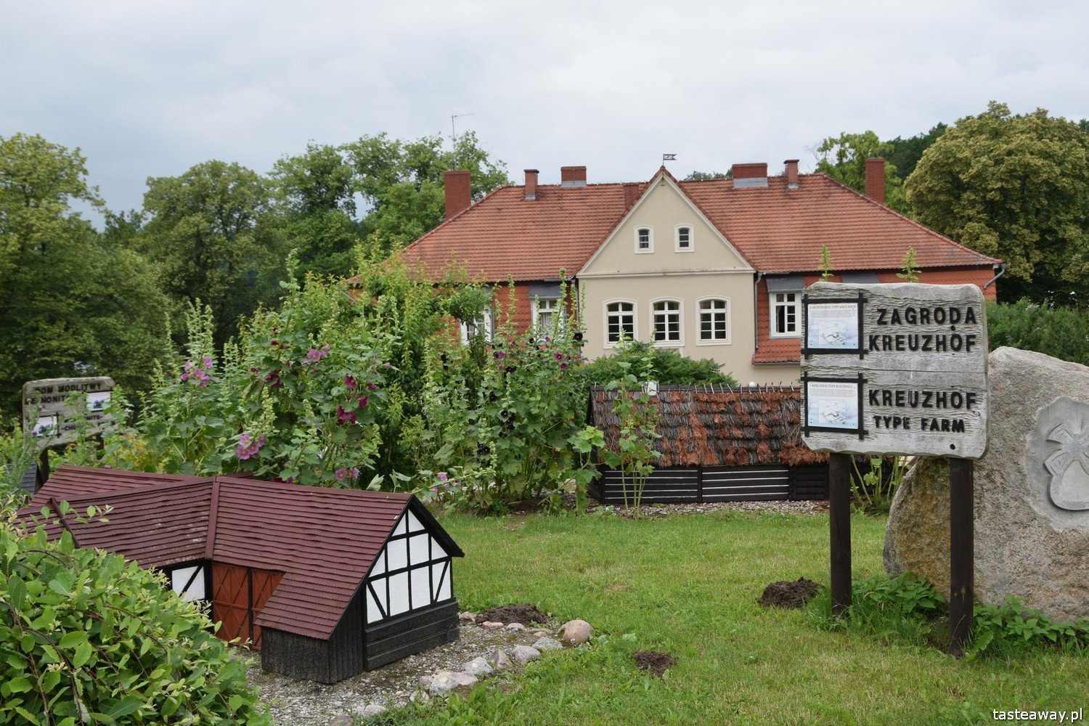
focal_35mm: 39
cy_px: 363
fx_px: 1180
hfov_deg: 49.6
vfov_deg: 34.2
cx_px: 544
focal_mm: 26
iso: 280
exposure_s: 1/250
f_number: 8
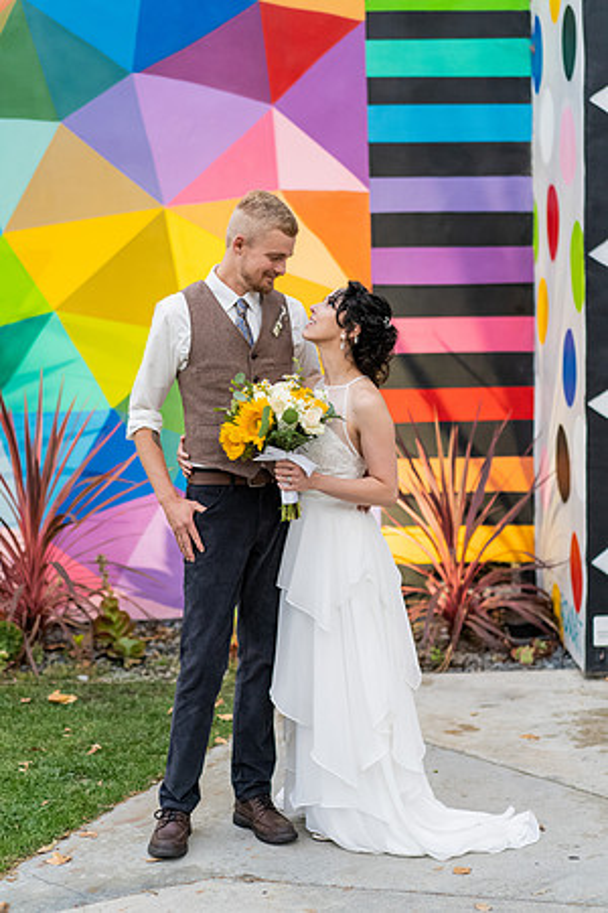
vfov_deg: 36.2
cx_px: 304
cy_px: 456
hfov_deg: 24.6
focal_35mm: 55
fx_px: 1393
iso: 500
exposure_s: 1/200
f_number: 2.2
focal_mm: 55
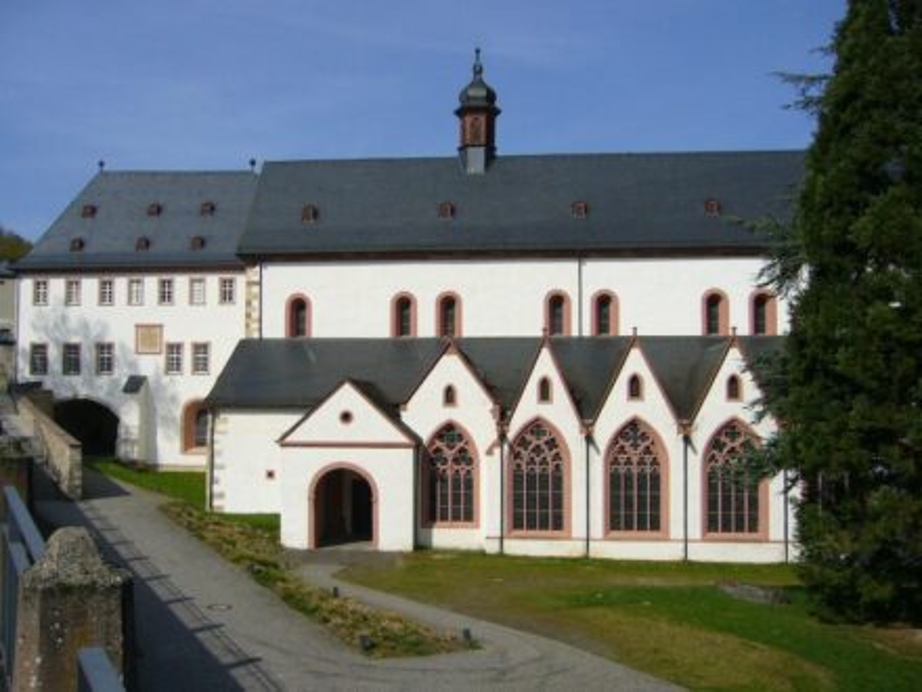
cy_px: 346
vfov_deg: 40.7
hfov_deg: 52.6
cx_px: 461
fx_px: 932
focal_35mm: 35
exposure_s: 1/640
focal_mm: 5.8
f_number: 5.6
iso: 80
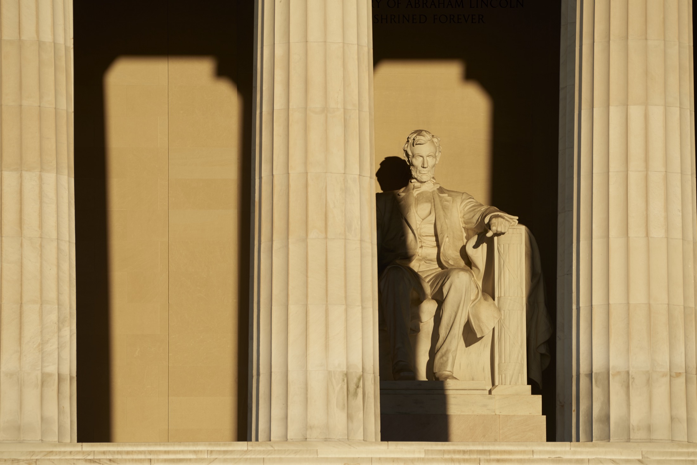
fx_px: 8133
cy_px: 232
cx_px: 348
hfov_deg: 4.9
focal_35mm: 420
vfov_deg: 3.3
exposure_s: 1/160
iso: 64
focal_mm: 420
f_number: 8
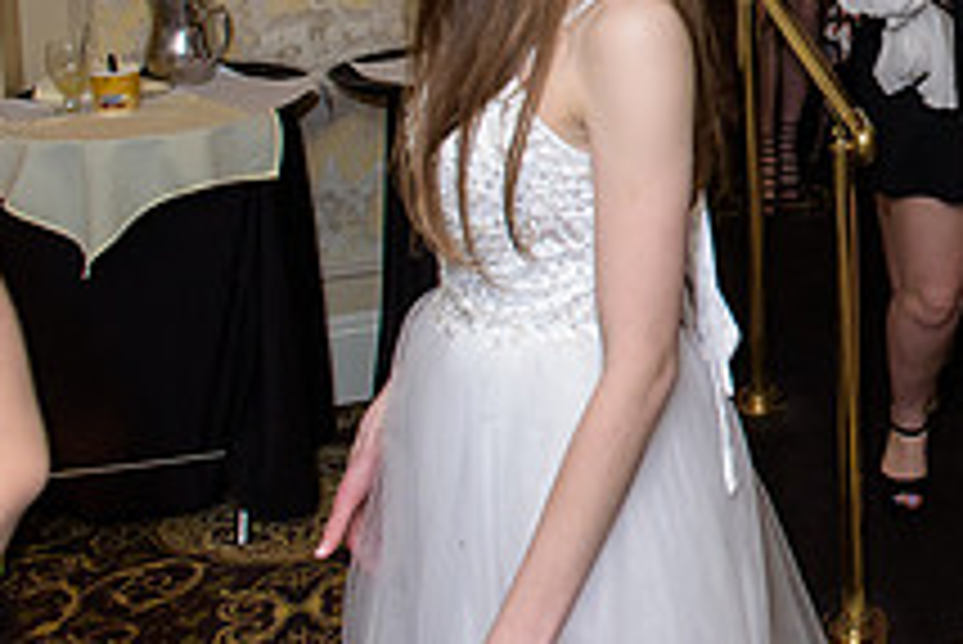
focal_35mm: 65
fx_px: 1740
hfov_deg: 27.3
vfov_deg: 19.5
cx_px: 1156
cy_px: -173
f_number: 4
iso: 1250
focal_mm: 24
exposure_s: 1/125
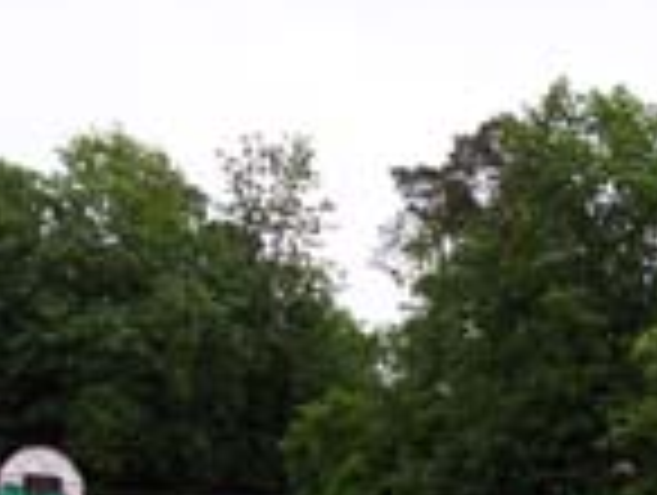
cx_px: 792
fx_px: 2224
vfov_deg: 12.5
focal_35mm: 117
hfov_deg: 16.1
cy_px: 518
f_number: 4.8
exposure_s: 1/500
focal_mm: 8
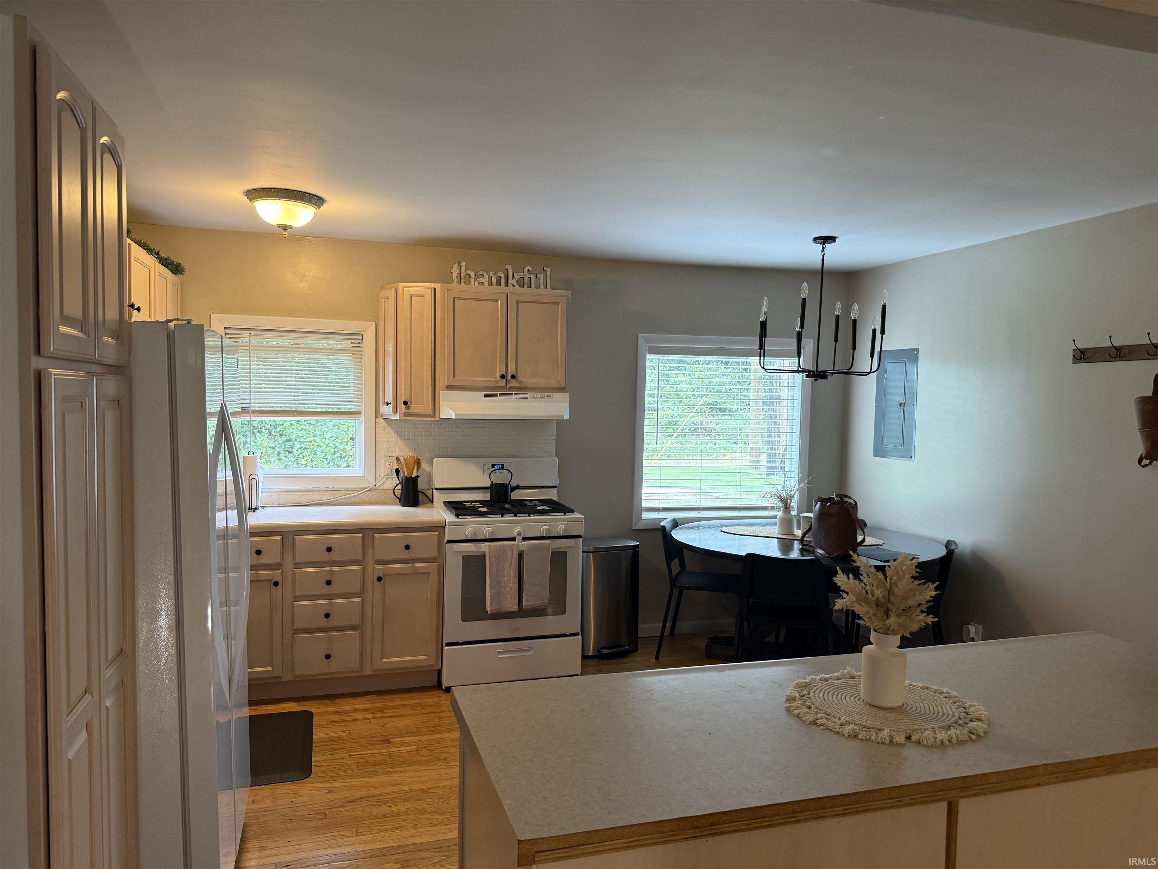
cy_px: 434
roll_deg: -1.3
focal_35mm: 24
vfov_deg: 56.8
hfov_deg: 71.6
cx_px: 579
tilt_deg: -2.5
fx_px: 803
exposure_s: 1/60
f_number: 1.78
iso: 200
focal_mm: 6.76
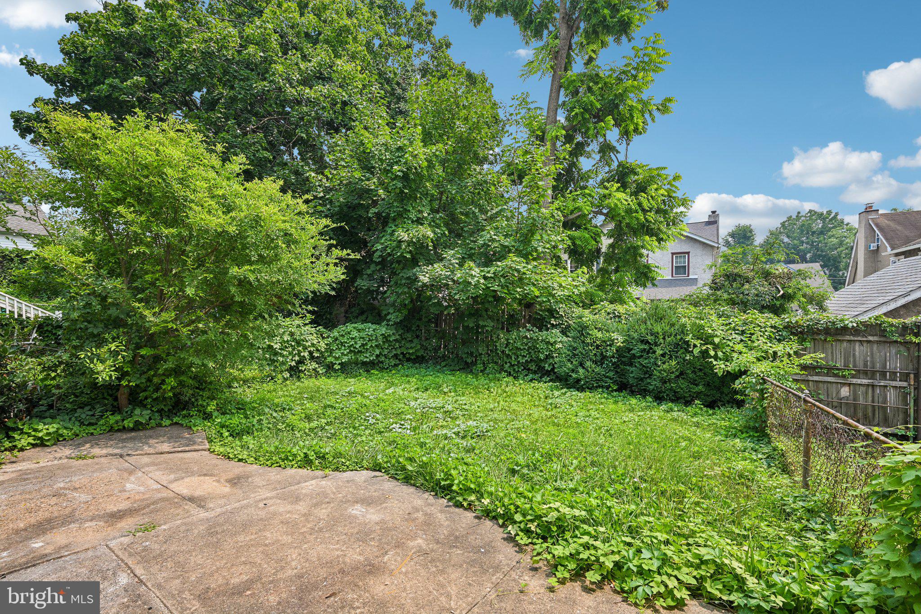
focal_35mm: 16
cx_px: 460
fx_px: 409
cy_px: 307
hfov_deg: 96.7
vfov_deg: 73.7
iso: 800
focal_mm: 16
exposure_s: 1/800
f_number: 8
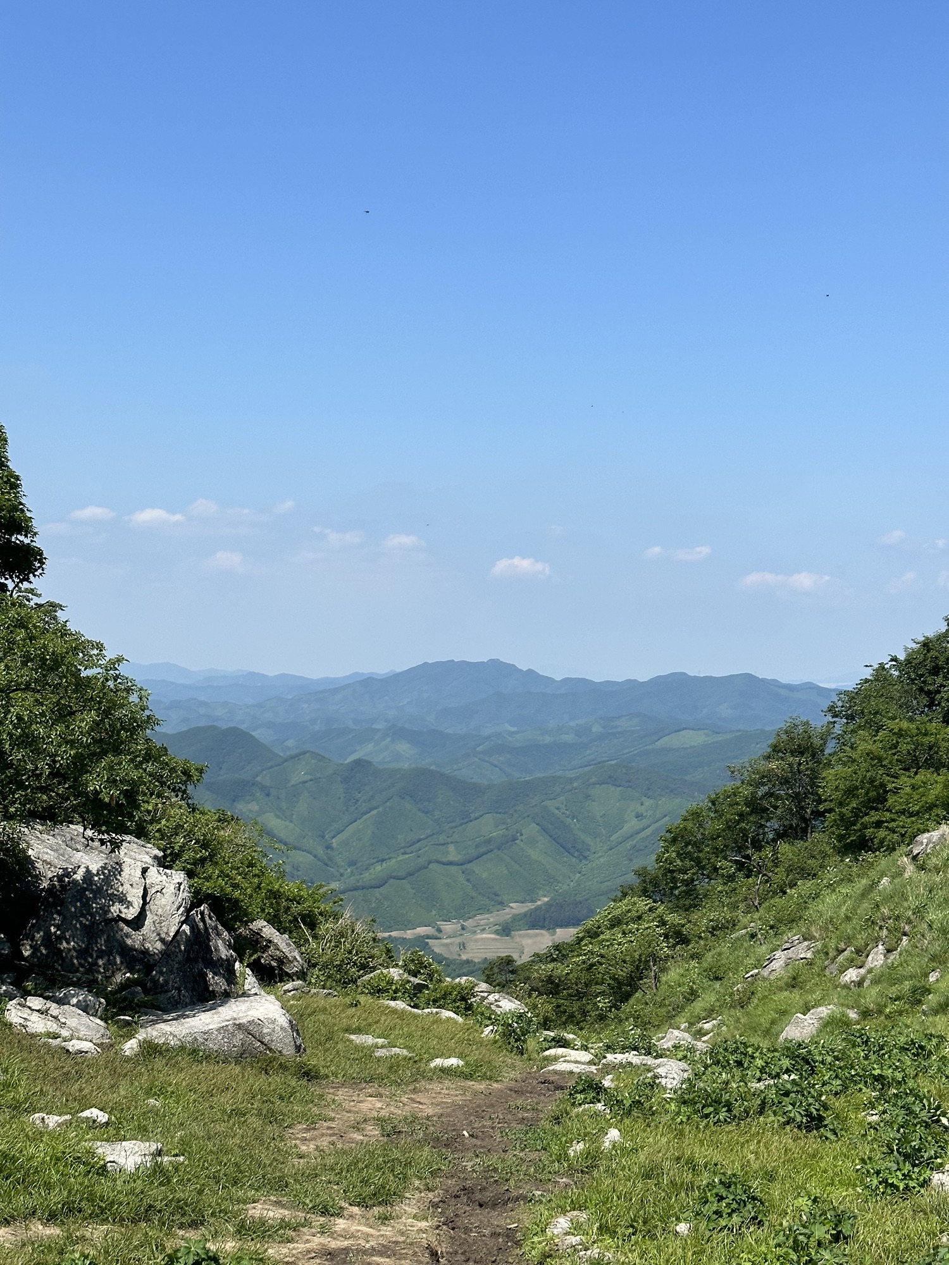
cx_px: 474
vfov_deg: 39.7
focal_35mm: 48
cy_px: 632
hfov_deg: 30.3
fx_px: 1755
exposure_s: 1/4566
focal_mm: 6.86
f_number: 1.78
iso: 64
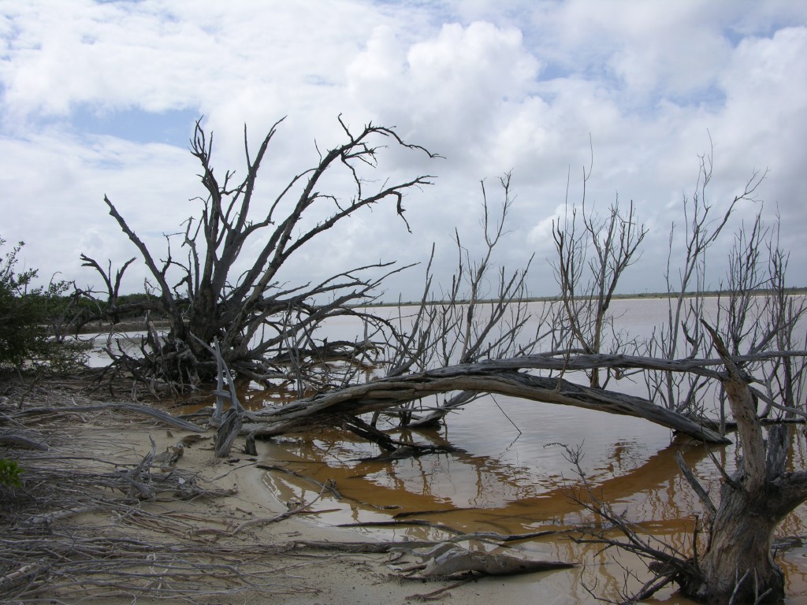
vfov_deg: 40.7
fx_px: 816
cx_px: 404
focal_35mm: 35
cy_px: 302
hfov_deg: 52.6
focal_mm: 8.9
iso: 50
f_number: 8
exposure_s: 1/264
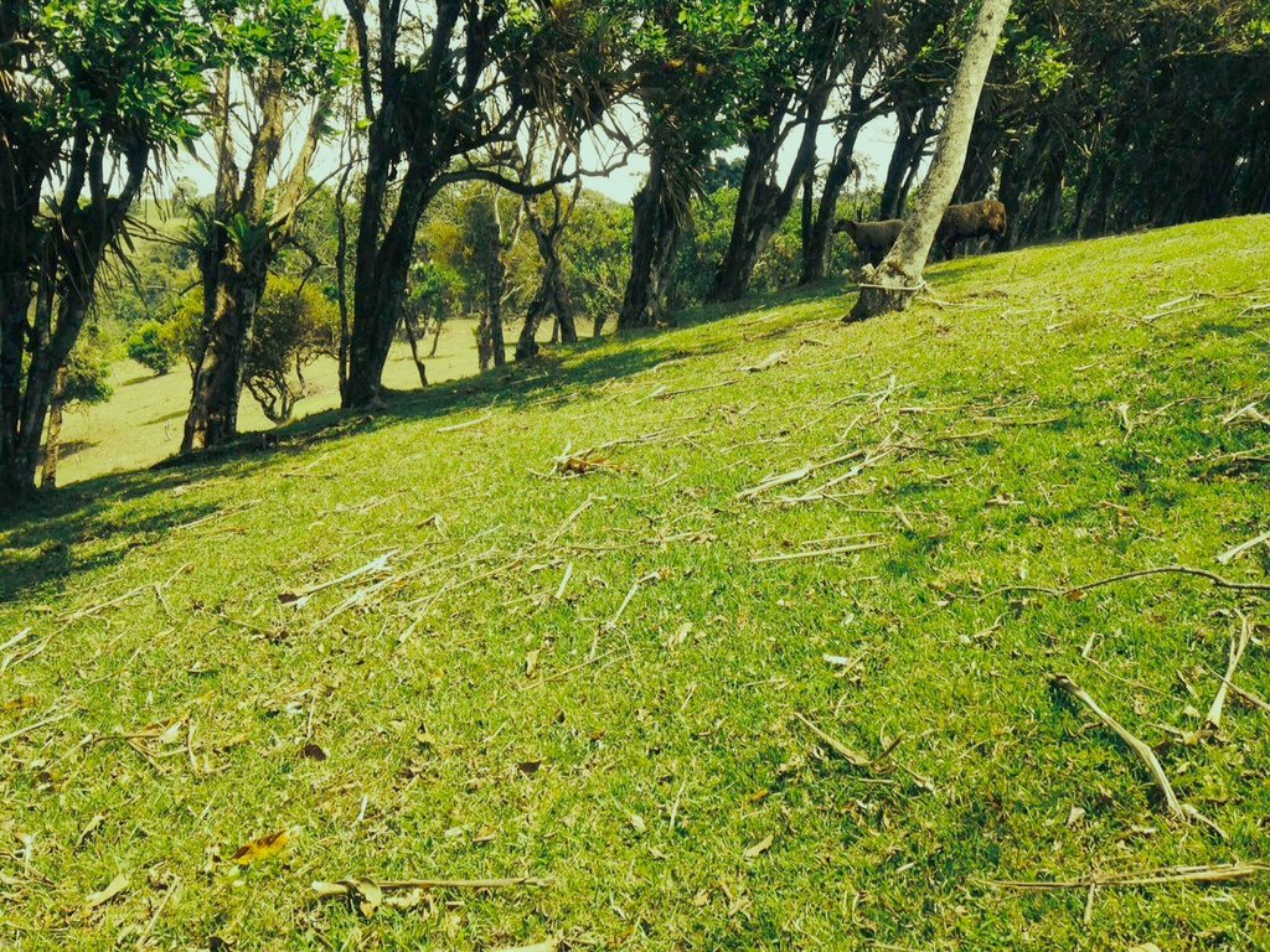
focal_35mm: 33
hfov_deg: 55.4
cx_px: 635
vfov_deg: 42.9
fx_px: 1211
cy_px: 476
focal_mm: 4.12
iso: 50
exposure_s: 1/821
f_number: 2.4
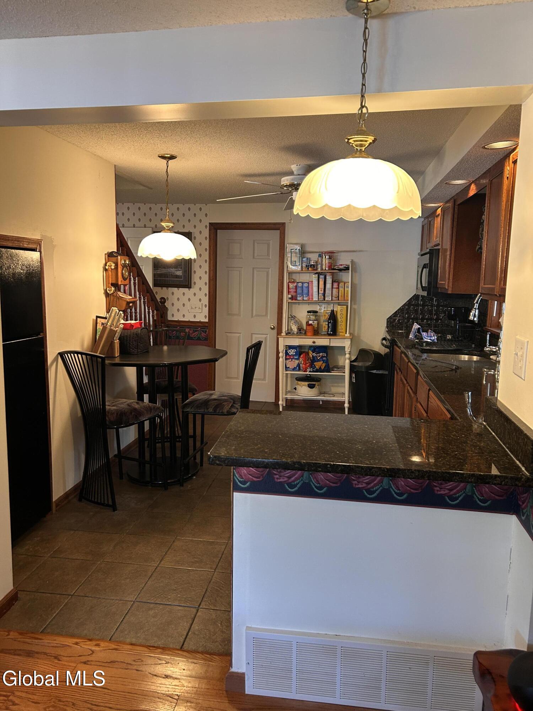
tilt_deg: -7.2
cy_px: 356
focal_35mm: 26
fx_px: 534
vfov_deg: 67.3
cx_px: 266
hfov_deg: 53.1
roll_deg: -1.6
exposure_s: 1/60
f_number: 1.5
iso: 160
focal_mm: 5.7
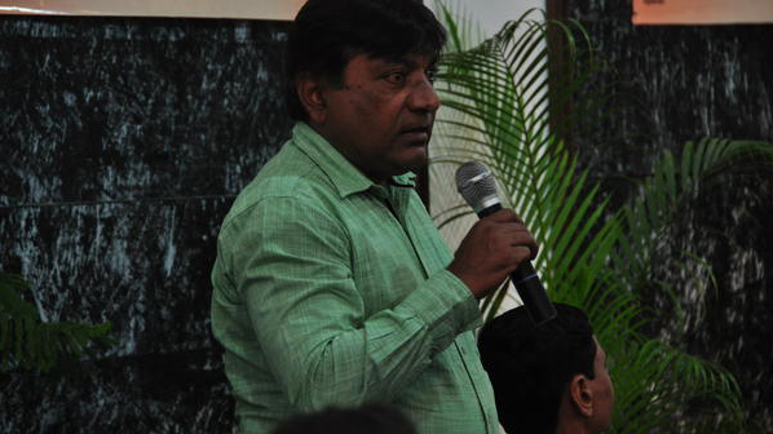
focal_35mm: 268
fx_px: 5492
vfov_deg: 4.5
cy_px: 185
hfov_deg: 8.1
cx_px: 386
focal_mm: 170
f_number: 5.6
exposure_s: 1/40
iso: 800
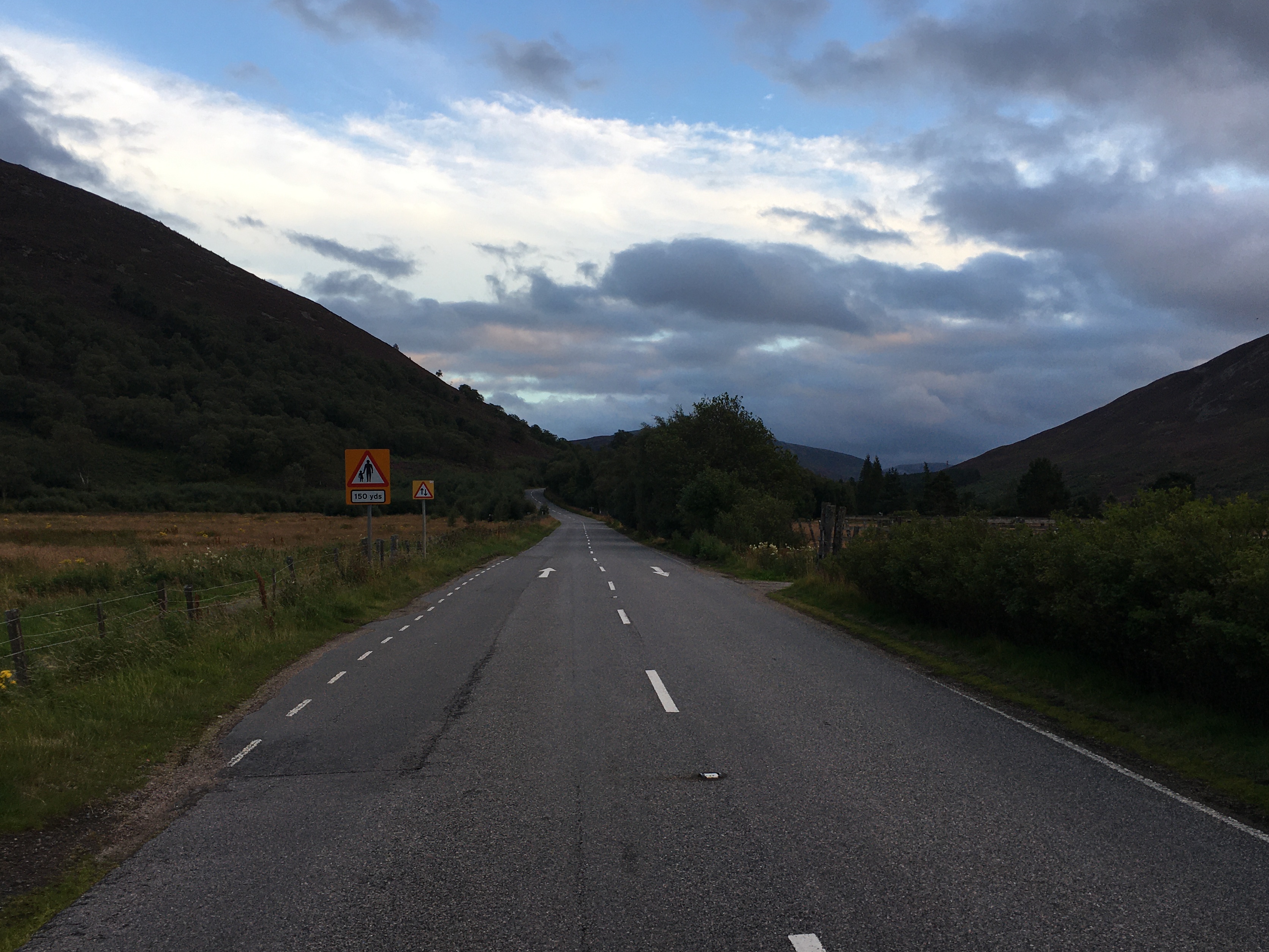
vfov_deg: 40.6
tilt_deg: +0.3
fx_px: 1283
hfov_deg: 52.6
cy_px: 528
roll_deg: -1.0
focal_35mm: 35
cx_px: 632
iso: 25
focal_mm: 4.15
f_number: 2.2
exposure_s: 1/203
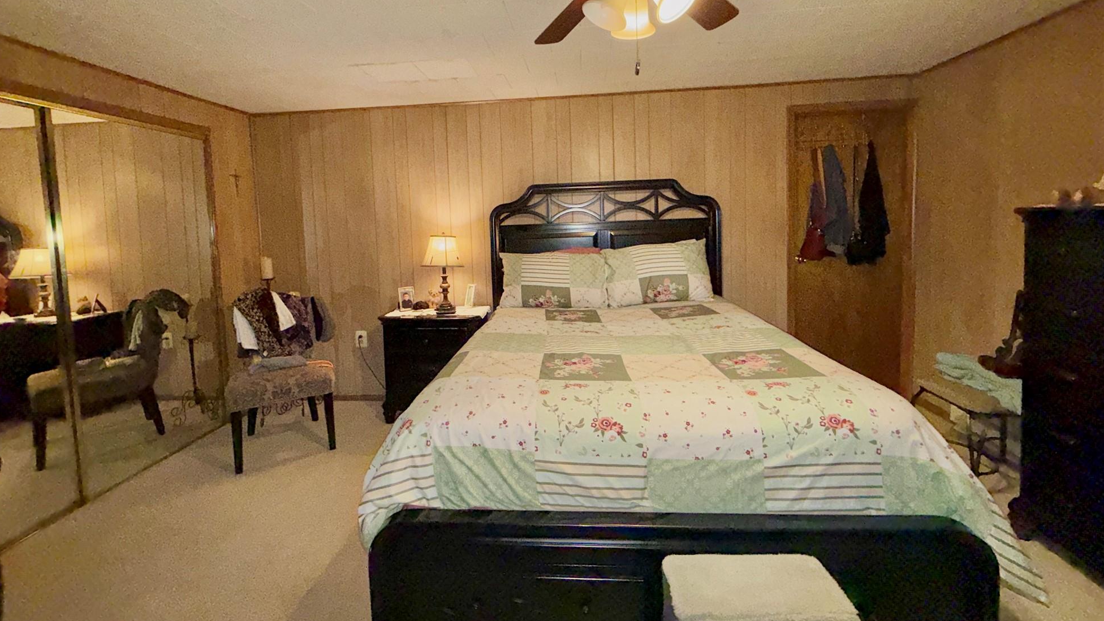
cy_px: 249
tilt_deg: -3.3
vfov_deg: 66.5
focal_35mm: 16
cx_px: 545
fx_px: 468
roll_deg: +1.7
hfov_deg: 99.4
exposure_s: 1/60
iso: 200
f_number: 2.2
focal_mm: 2.22
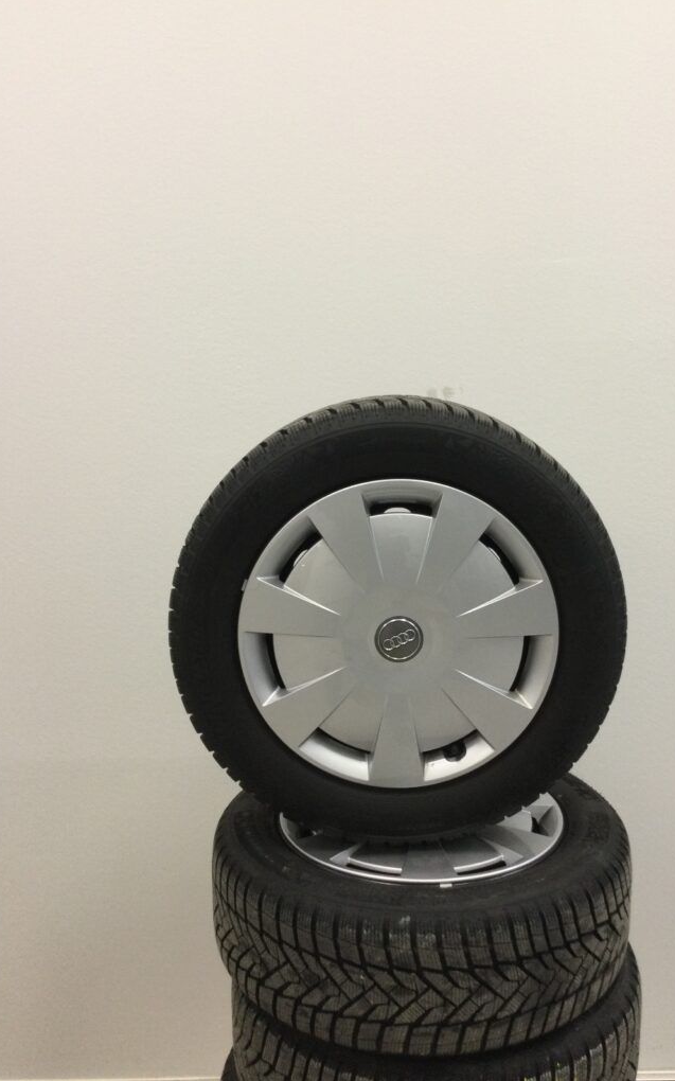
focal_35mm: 33
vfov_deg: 58.2
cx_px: 392
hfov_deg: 38.2
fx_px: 972
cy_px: 539
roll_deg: +2.1
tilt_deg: -10.0
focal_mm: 3.3
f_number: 2.4
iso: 100
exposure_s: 1/33
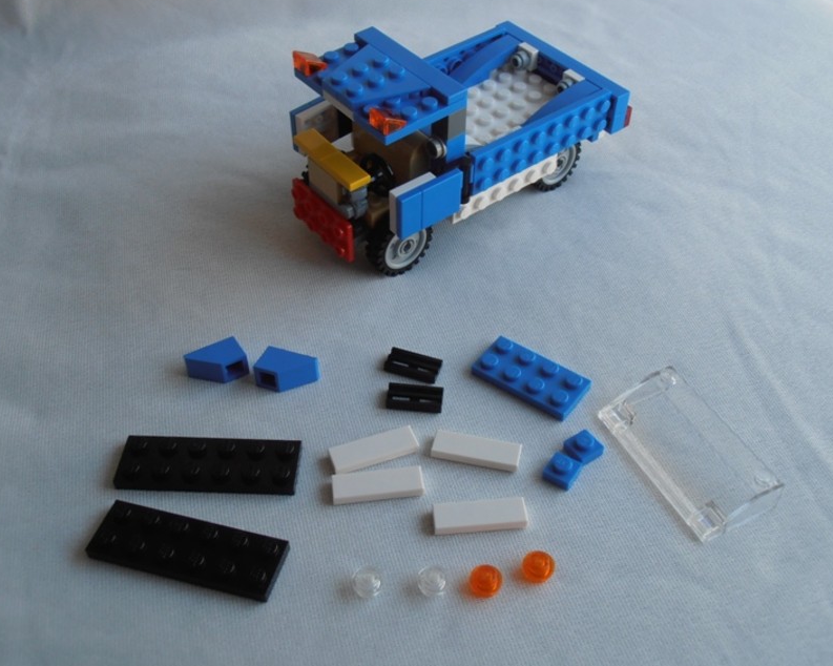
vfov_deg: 36.5
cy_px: 322
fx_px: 1011
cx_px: 428
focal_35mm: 41
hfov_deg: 44.8
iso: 80
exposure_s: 1/80
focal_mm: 6.61
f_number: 3.9
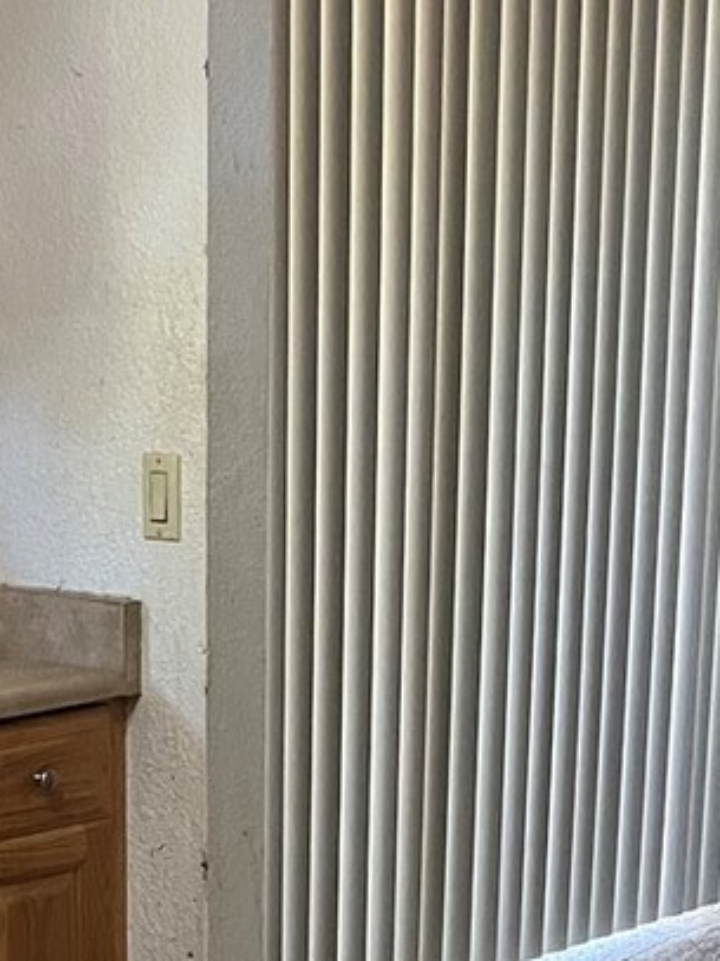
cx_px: -24
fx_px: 2553
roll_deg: +2.6
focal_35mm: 92
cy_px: 959
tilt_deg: -14.7
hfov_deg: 15.7
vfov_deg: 20.6
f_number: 1.6
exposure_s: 1/60
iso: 320
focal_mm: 5.1
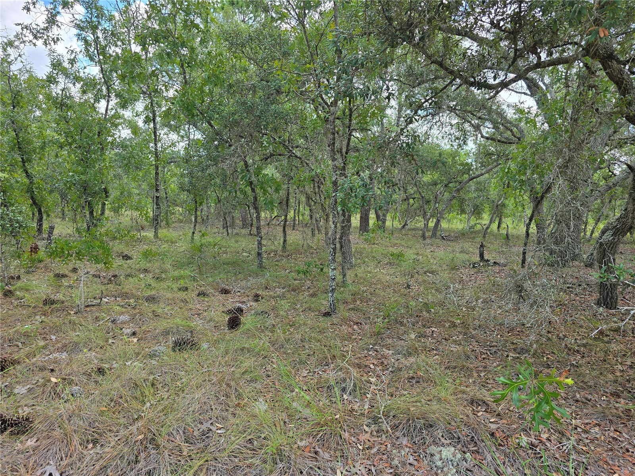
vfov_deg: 58.9
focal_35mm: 23
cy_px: 238
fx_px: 422
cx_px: 318
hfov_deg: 73.9
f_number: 1.7
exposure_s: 1/210
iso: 12
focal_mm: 6.3
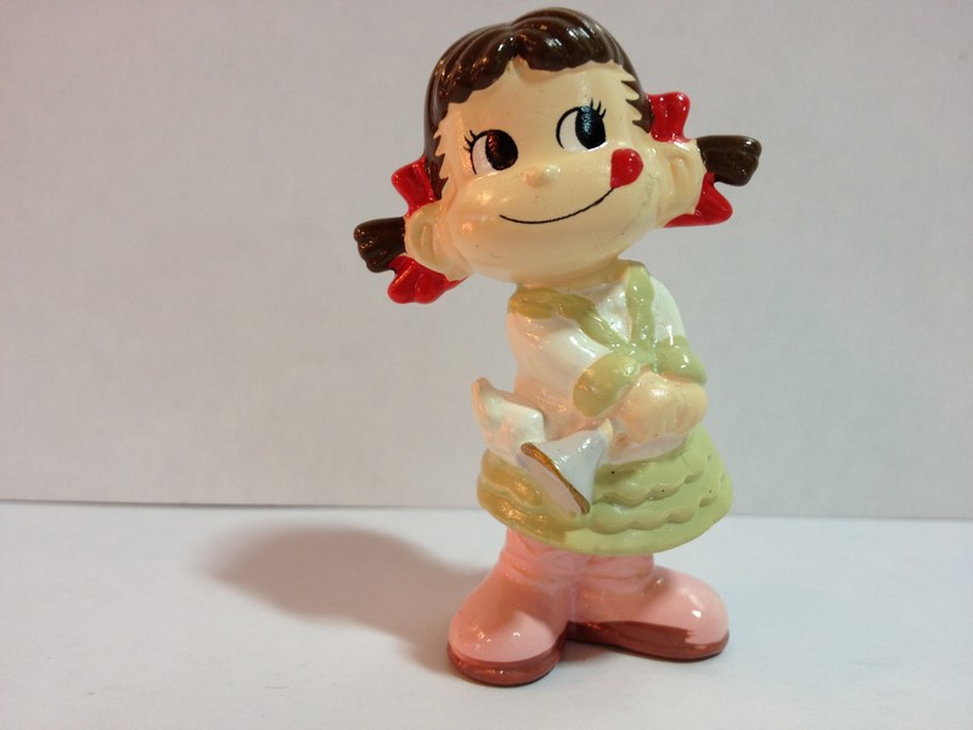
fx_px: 984
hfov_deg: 52.6
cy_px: 365
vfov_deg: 40.7
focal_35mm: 35
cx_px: 486
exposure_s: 1/25
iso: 64
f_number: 2.4
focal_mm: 4.28
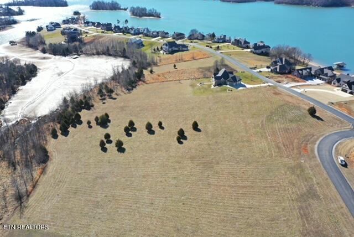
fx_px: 276
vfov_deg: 46.5
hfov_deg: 65.4
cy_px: 118
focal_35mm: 28
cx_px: 177
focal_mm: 10.26
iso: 100
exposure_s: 1/320
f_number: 5
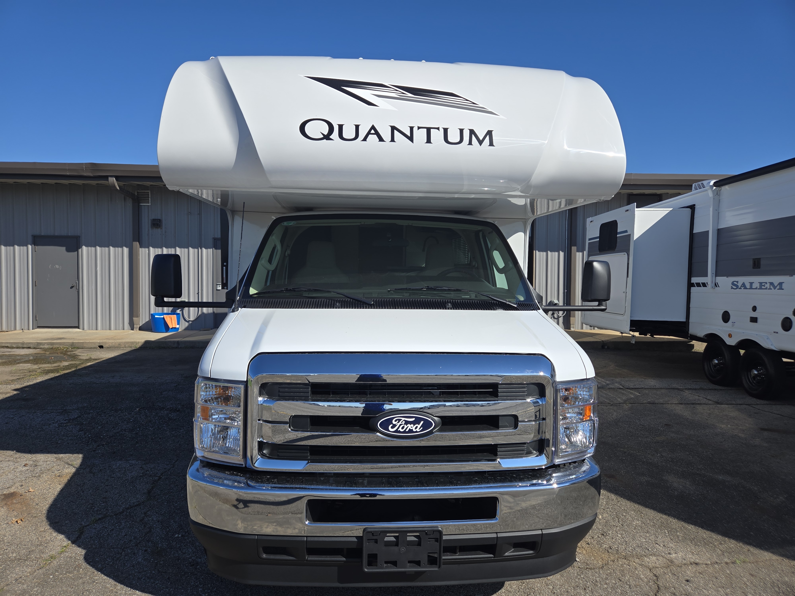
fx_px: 528
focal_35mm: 23
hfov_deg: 73.9
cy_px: 298
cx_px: 398
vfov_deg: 58.9
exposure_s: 1/2210
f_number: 1.8
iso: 25
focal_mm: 5.4
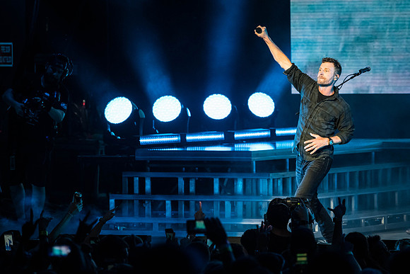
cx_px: 225
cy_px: 120
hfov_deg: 5.9
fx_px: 3961
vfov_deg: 4.0
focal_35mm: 348
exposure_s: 1/800
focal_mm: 280
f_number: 5.6
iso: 3200
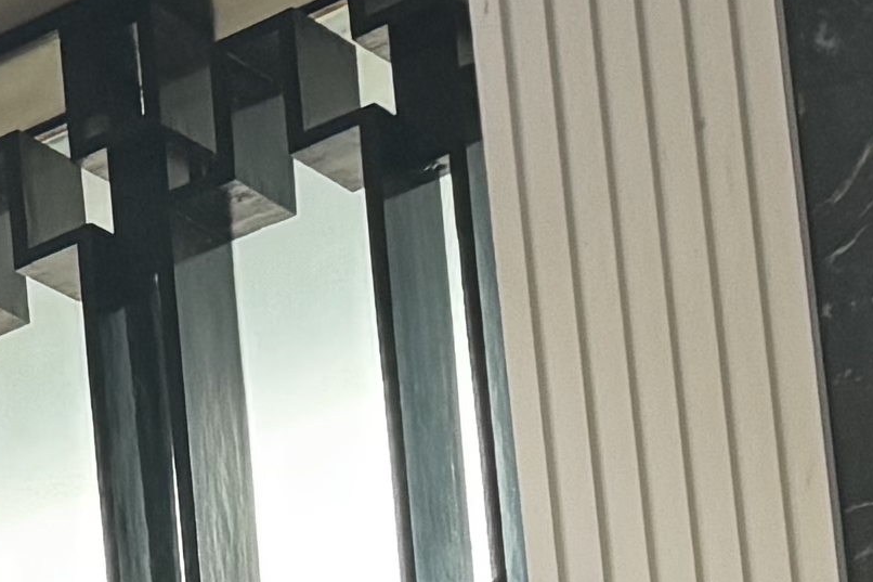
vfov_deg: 6.9
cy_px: 1848
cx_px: -1636
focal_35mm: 177
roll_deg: +2.1
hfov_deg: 9.4
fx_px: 4291
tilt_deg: +5.7
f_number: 1.78
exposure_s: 1/50
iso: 250
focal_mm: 6.76
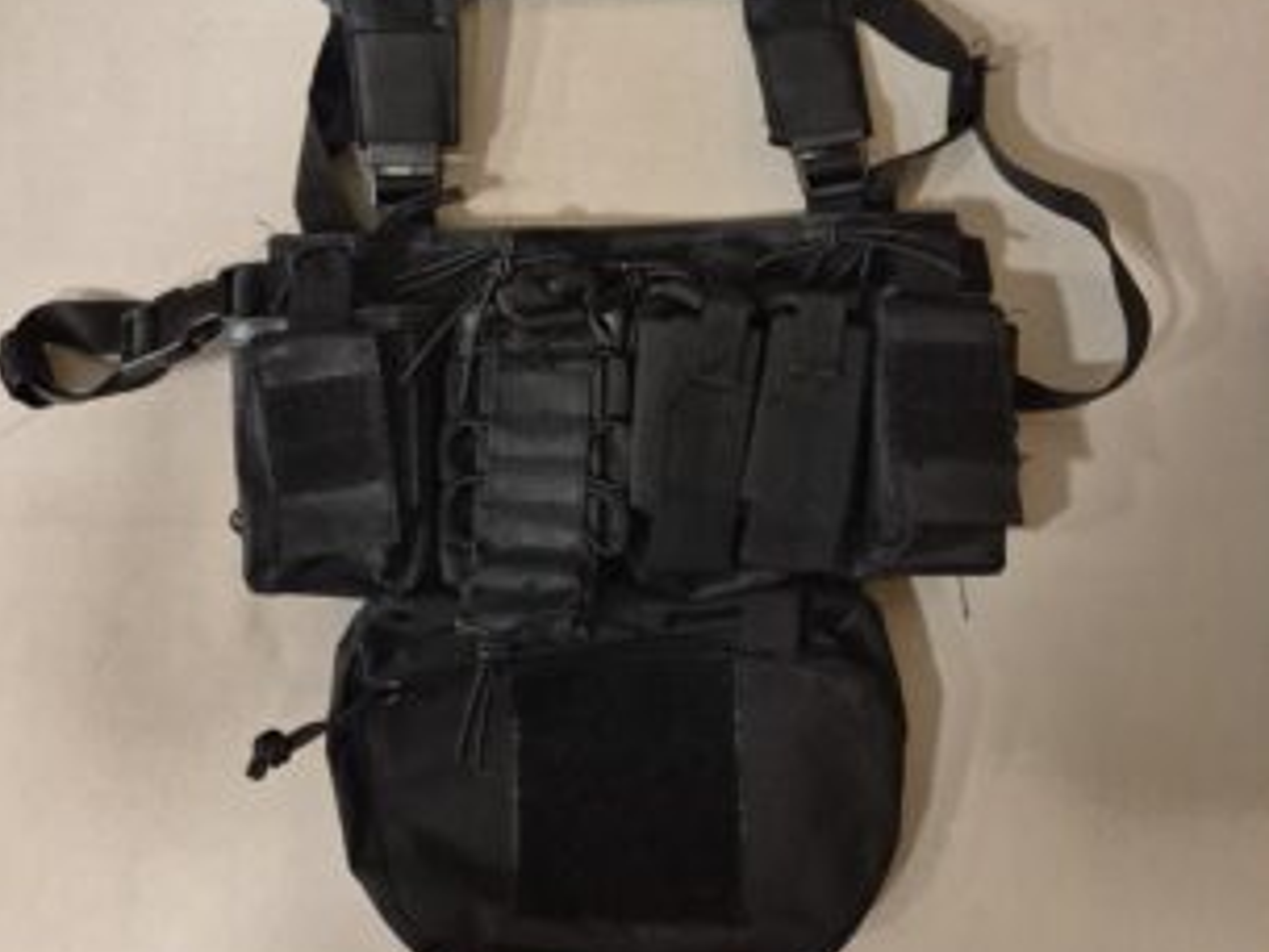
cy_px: 196
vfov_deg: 43.4
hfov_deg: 58.4
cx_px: 630
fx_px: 1136
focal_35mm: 31
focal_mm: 5.4
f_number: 1.8
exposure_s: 1/100
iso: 1600
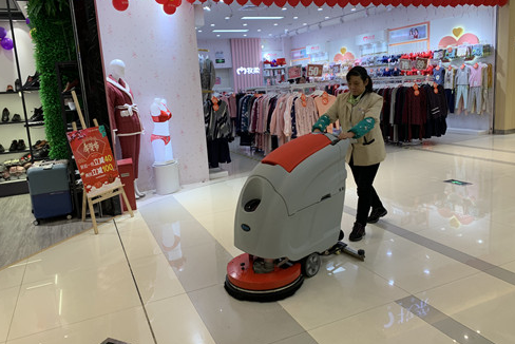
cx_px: 254
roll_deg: +4.4
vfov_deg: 46.4
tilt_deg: -7.4
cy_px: 150
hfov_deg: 65.4
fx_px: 401
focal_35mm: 28
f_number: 1.8
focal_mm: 4.25
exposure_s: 1/122
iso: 50
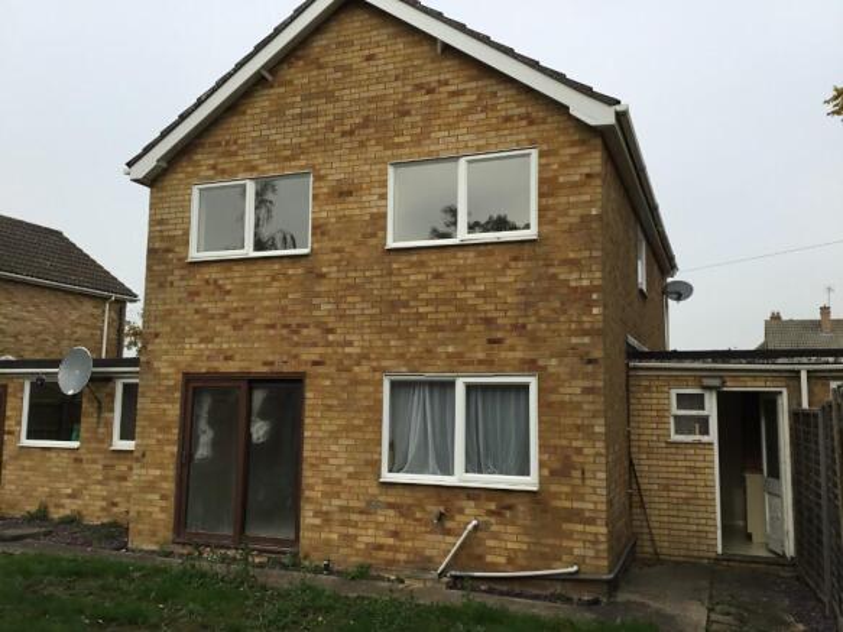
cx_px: 422
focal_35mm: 31
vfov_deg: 45.4
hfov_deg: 58.4
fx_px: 755
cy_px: 316
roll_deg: -0.3
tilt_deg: +4.6
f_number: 2.4
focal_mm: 3.3
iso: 25
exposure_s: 1/769
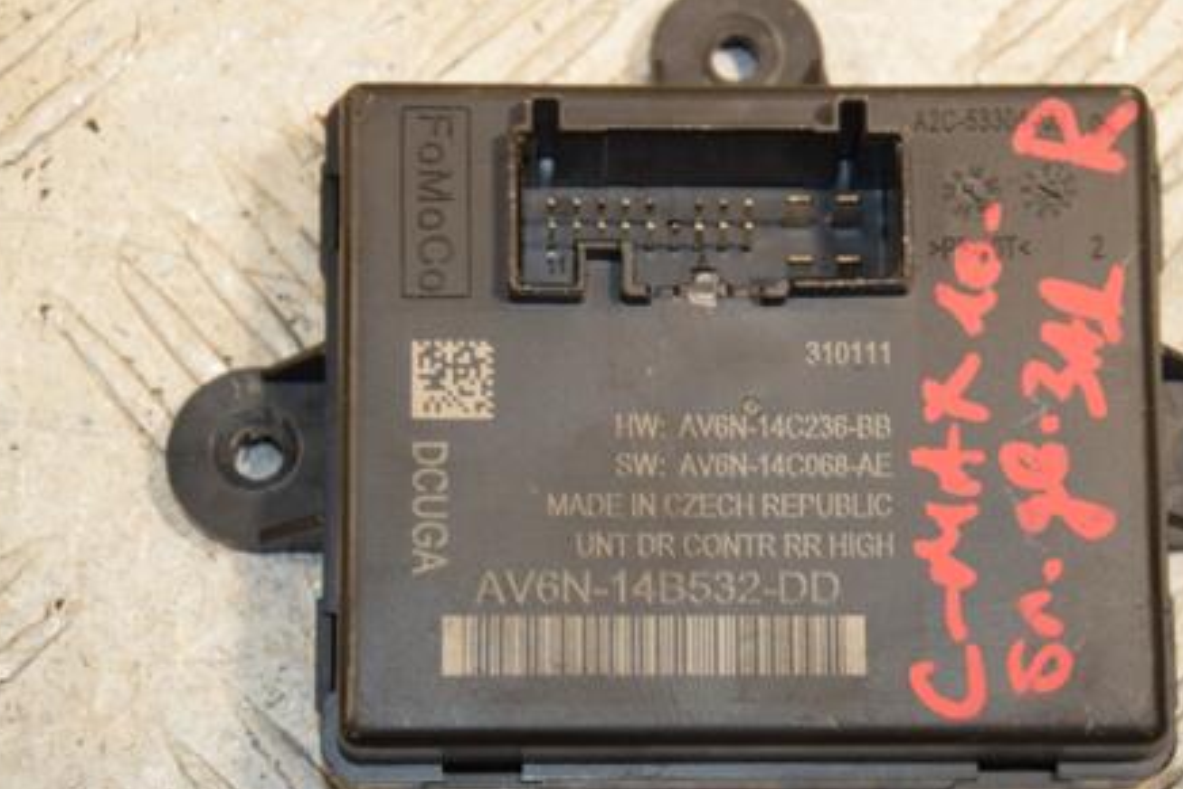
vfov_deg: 8.3
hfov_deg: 12.4
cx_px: 727
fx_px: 5424
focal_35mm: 165
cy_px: 450
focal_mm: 80
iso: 800
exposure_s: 1/200
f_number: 6.3
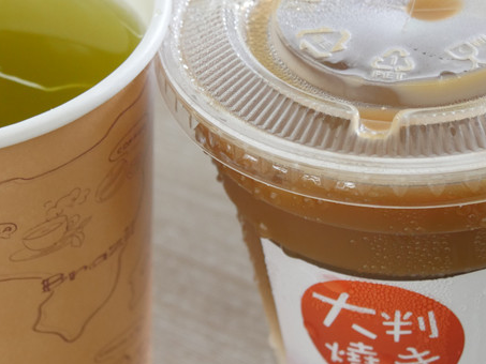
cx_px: 197
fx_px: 2233
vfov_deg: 9.3
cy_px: 156
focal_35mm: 159
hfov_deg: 12.4
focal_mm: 40
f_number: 4.7
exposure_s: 1/100
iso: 800
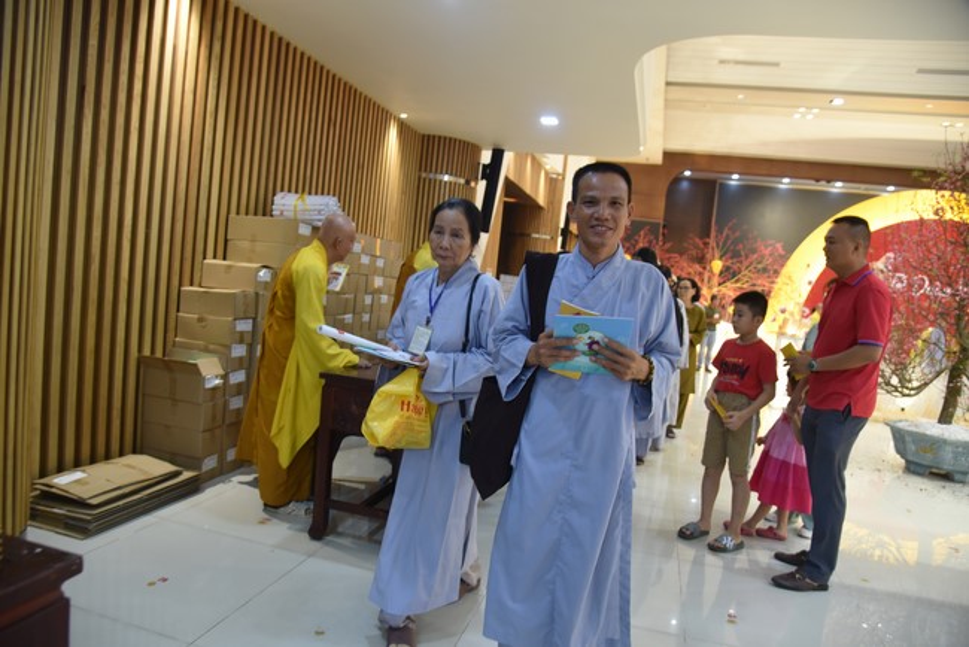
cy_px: 324
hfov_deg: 73.7
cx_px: 484
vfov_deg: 53.2
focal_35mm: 24
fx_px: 646
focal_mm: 24
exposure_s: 1/60
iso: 1600
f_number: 4
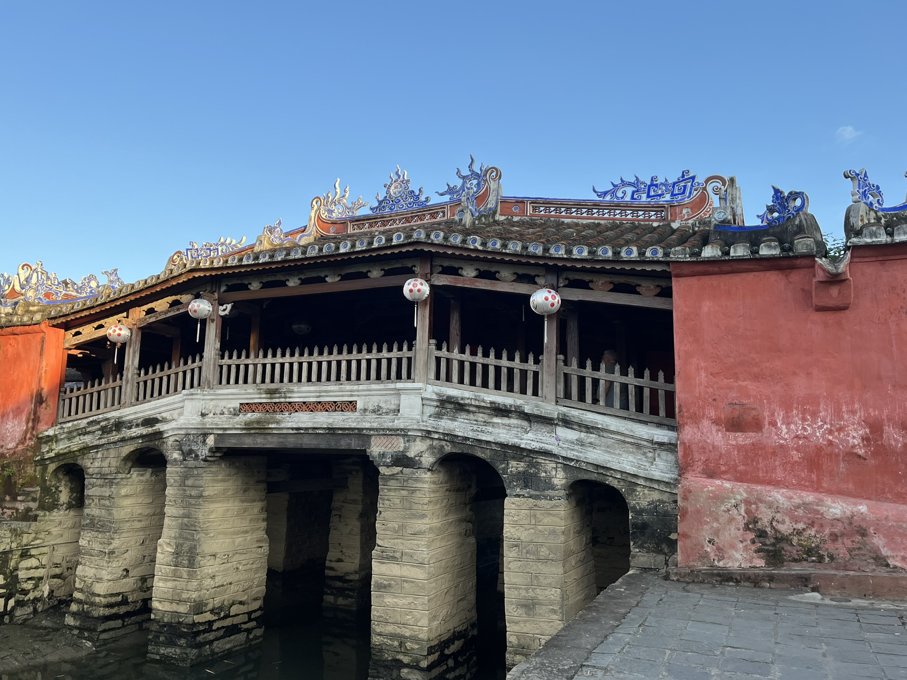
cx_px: 430
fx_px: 734
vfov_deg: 49.7
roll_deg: -0.7
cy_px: 331
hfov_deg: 63.4
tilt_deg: +9.6
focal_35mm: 28
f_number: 1.6
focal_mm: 5.1
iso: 50
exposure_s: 1/787
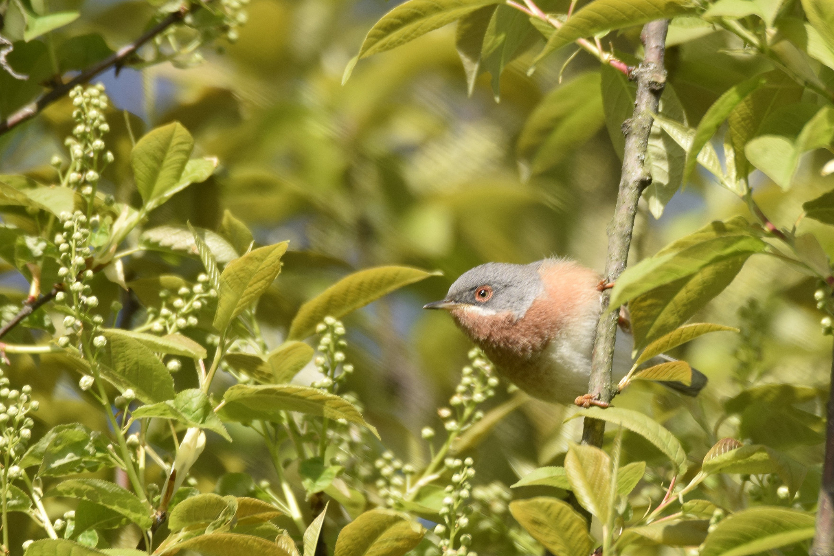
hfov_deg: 2.3
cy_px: 278
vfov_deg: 1.5
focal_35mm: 900
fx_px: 20847
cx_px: 417
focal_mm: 600
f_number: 6.3
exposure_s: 1/400
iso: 200
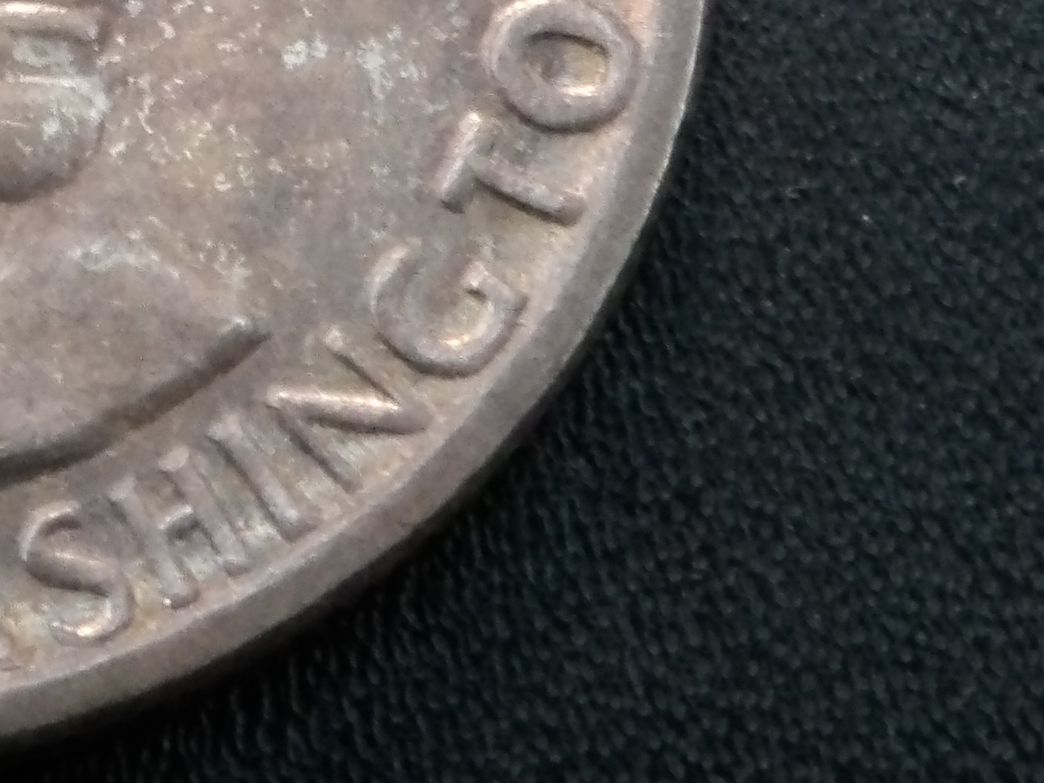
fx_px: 5006
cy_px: -127
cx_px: -166
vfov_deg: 8.8
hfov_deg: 11.7
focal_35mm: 166
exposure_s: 1/15
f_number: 4.9
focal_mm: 7.6
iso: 498
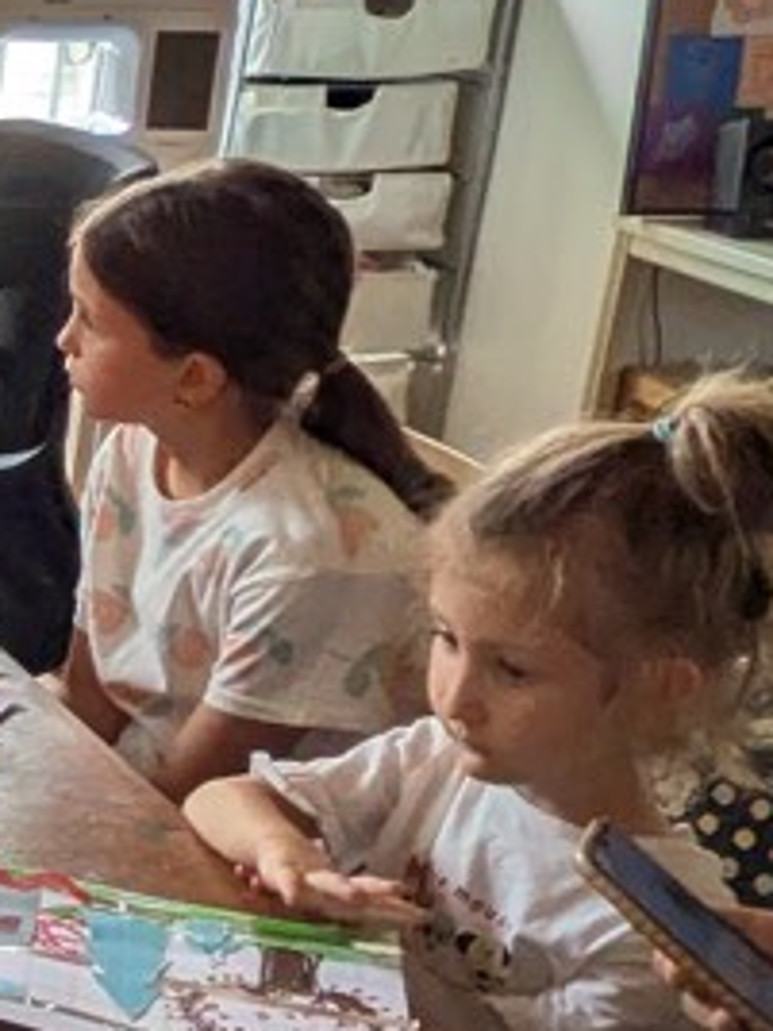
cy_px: 546
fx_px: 2174
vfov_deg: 26.7
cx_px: -985
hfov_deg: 14.6
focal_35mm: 73
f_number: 2.2
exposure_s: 1/132
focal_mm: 1.85
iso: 75
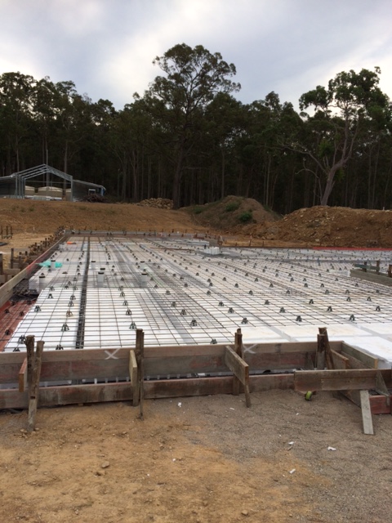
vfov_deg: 61.7
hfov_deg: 48.2
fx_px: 438
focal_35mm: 29
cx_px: 196
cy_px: 262
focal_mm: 4.15
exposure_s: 1/2160
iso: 32
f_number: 2.2
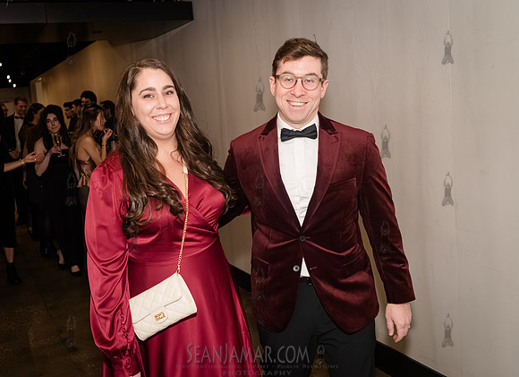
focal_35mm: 39
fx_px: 574
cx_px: 224
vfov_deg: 36.3
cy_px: 180
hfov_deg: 48.5
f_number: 5
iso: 8000
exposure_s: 1/400
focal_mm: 35
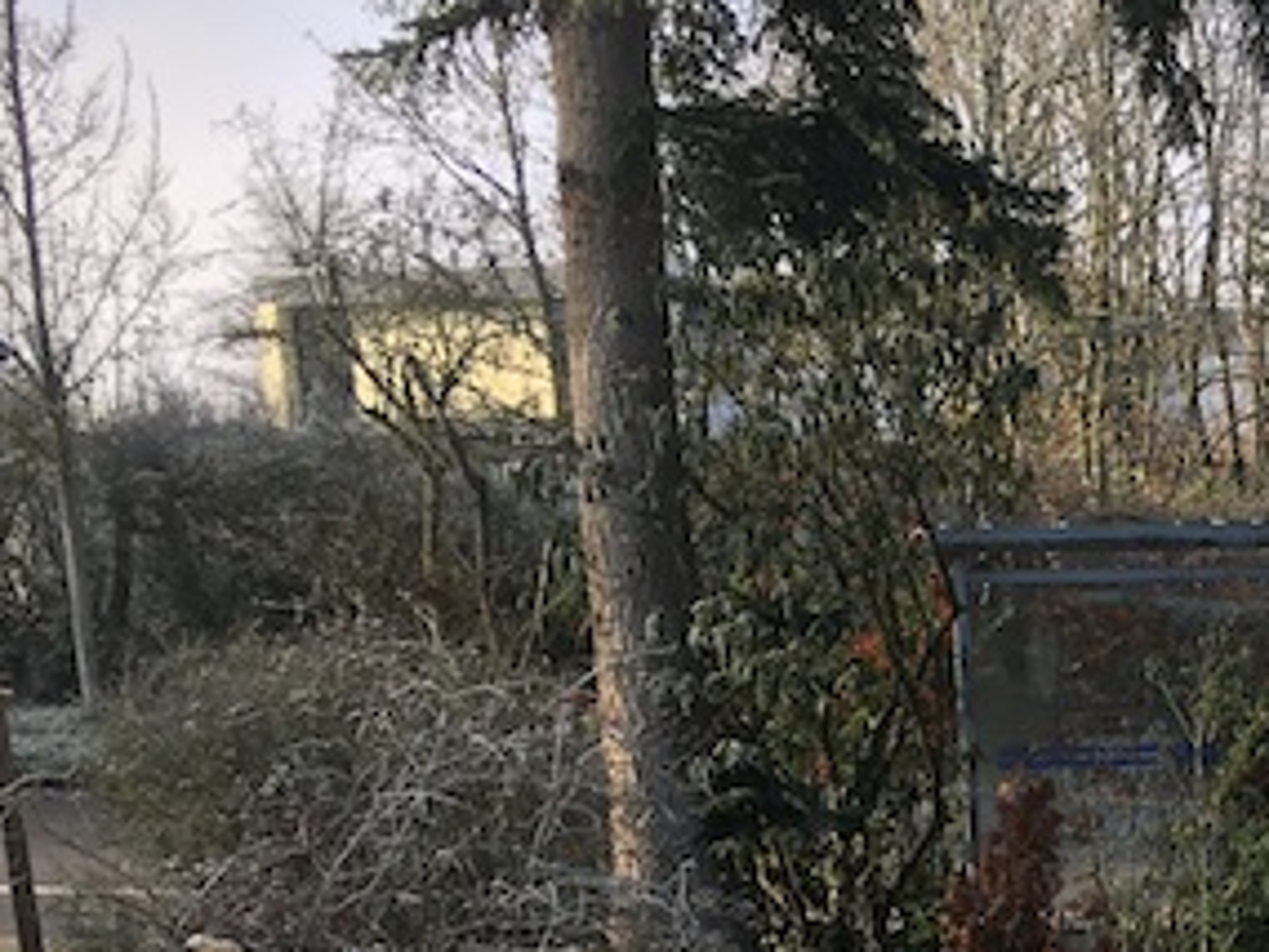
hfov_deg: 22.4
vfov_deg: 16.9
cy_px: 1252
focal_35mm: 82
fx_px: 3007
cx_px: 1429
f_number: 2.2
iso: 25
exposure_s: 1/377
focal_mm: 4.15
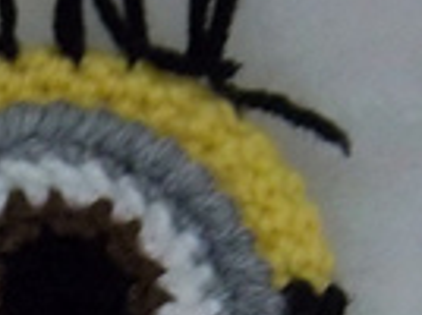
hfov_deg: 14.1
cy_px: 630
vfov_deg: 10.2
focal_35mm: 134
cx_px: -132
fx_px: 1631
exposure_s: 1/25
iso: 160
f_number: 3.5
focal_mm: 5.05
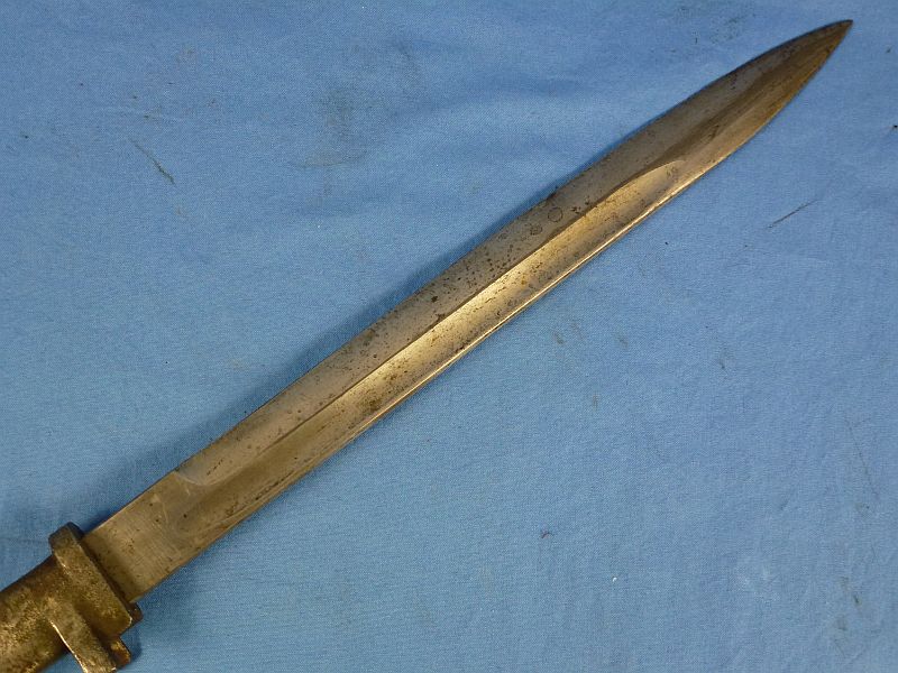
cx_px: 449
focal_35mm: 36
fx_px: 934
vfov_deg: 39.7
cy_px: 336
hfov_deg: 51.4
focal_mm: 6.4
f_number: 3.7
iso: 200
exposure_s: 1/60
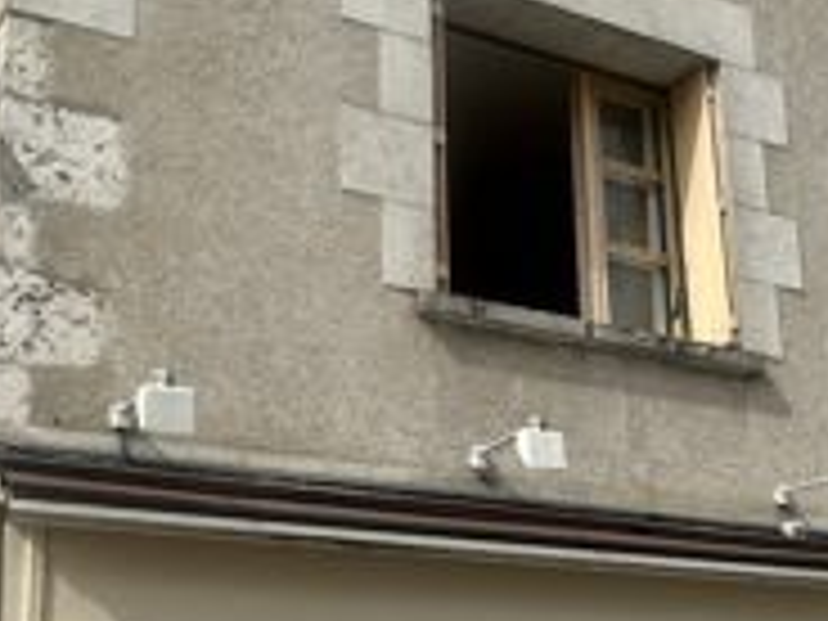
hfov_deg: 31.5
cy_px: 450
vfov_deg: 23.8
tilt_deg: +15.4
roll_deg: +2.5
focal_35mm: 61
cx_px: 522
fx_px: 1459
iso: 50
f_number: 2.2
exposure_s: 1/2053
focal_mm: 2.22
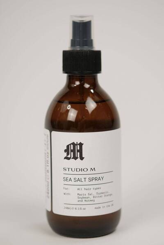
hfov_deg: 18.2
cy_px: 122
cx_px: 82
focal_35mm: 75
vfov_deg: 27.0
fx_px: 512
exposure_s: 1/125
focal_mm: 50
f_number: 2
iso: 200
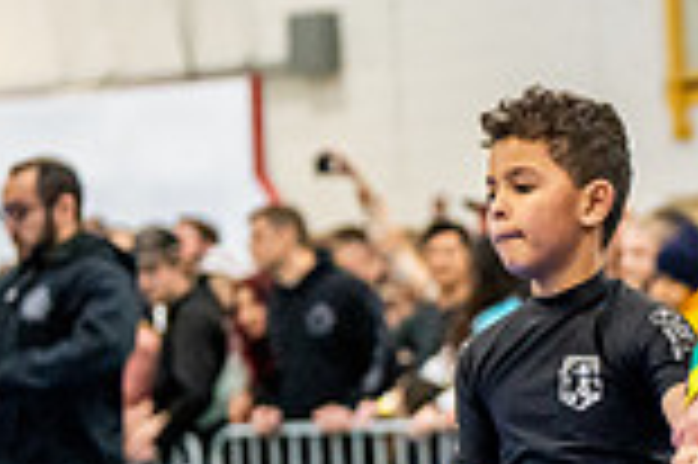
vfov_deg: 5.2
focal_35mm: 262
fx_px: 5074
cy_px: 502
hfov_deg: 7.7
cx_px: 1117
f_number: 2.8
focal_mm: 70
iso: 5000
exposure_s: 1/500
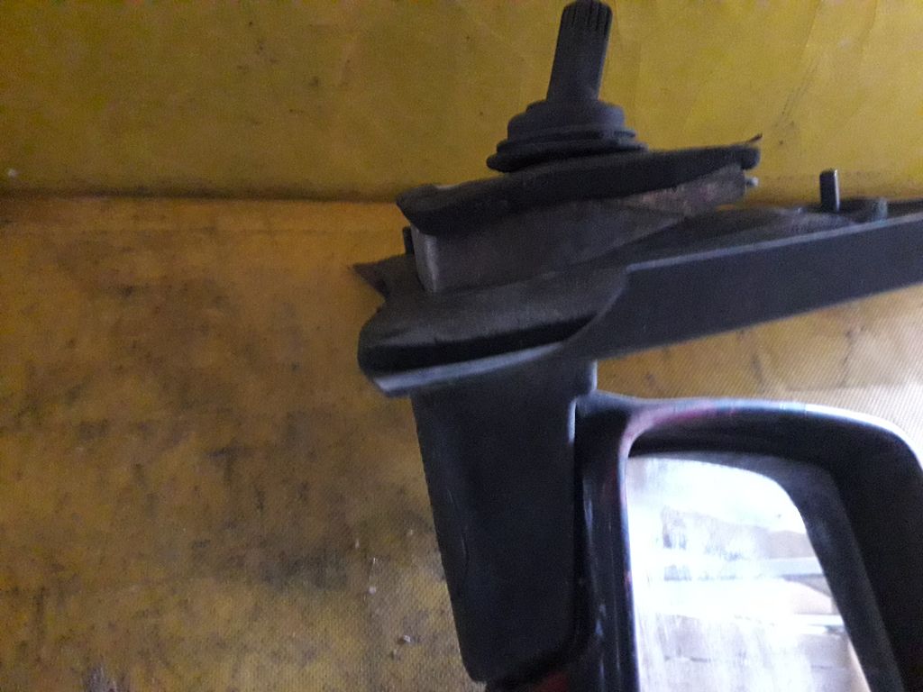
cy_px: 346
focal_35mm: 27
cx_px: 462
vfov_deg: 51.4
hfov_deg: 65.3
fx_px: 720
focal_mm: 3.6
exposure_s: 1/17
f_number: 1.9
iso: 800
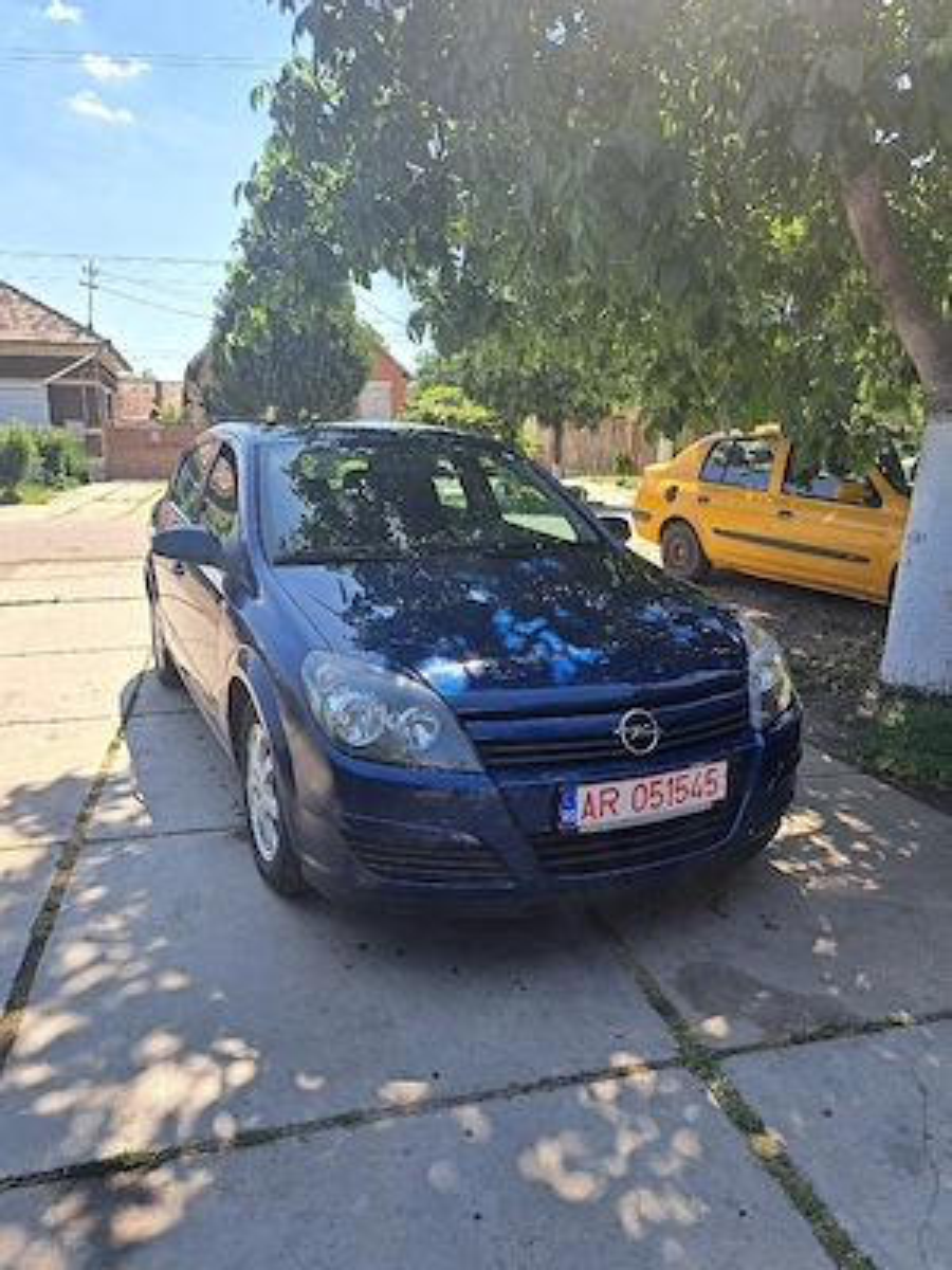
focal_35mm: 24
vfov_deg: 71.6
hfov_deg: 56.8
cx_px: 476
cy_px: 635
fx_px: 880
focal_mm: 5.23
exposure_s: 1/500
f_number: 1.8
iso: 50
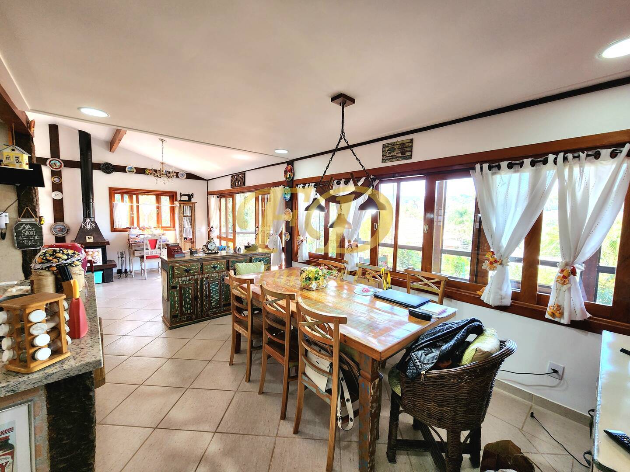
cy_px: 236
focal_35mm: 13
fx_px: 237
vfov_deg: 89.9
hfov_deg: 106.2
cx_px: 315
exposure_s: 1/60.2
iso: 125
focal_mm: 2.2
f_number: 2.2
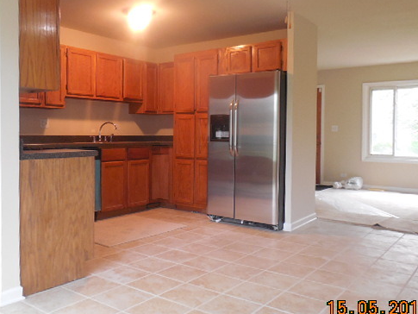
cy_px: 141
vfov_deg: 42.9
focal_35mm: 33
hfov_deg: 55.1
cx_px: 177
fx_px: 399
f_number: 3.3
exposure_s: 1/20
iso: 400
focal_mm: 4.5
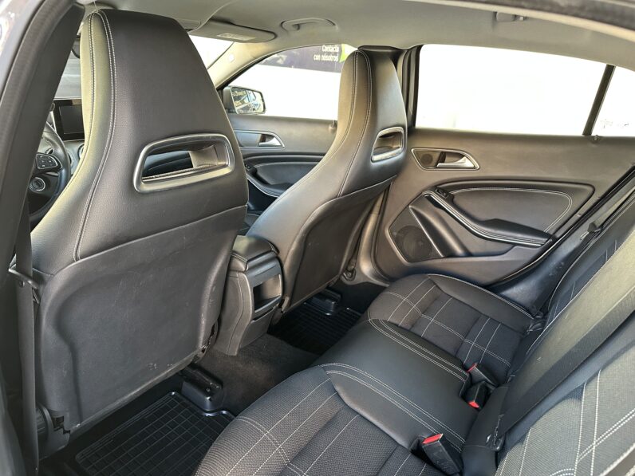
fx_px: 440
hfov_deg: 71.6
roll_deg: -2.6
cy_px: 238
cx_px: 318
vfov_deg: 56.8
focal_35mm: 24
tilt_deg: -21.6
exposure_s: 1/60
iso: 400
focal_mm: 6.86
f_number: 1.78
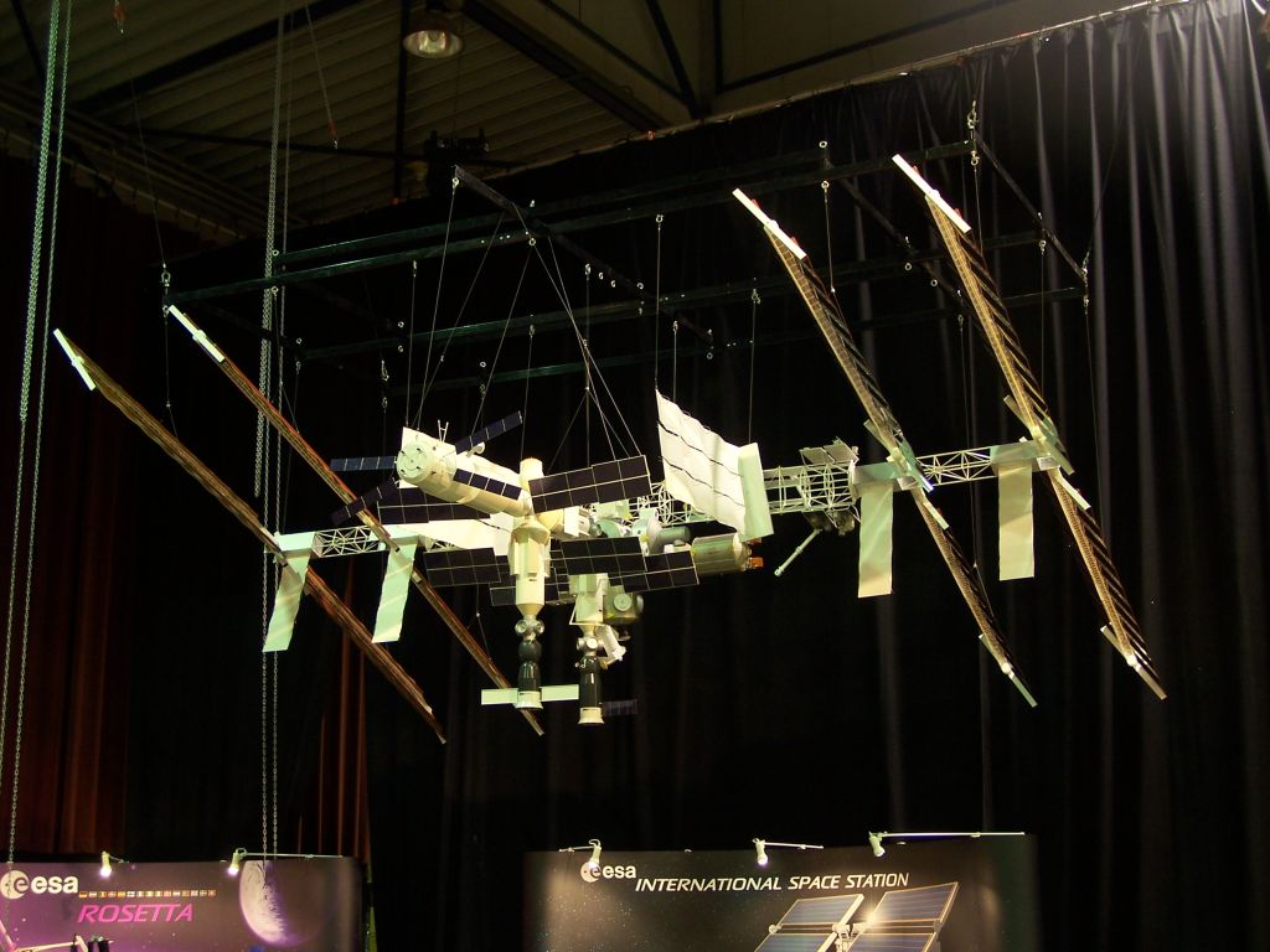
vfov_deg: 28.6
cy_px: 476
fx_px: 1871
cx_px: 635
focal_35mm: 51
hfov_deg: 37.5
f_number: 3
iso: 80
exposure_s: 1/2
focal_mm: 8.5
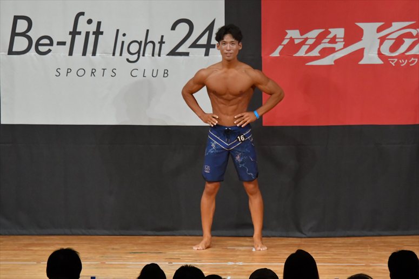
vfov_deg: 5.1
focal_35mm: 270
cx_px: 210
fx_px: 3141
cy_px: 140
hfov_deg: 7.6
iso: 7200
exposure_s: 1/400
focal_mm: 180
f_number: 5.6
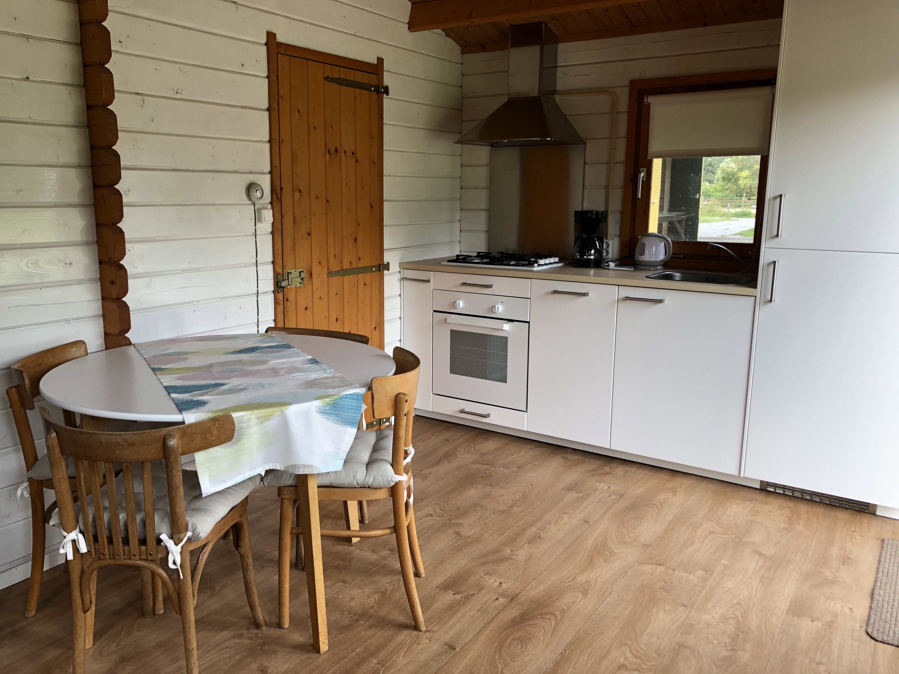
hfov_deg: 63.4
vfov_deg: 49.7
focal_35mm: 28
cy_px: 337
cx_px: 450
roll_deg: -0.6
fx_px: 727
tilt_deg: -10.6
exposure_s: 1/120
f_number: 1.8
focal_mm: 3.99
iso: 50
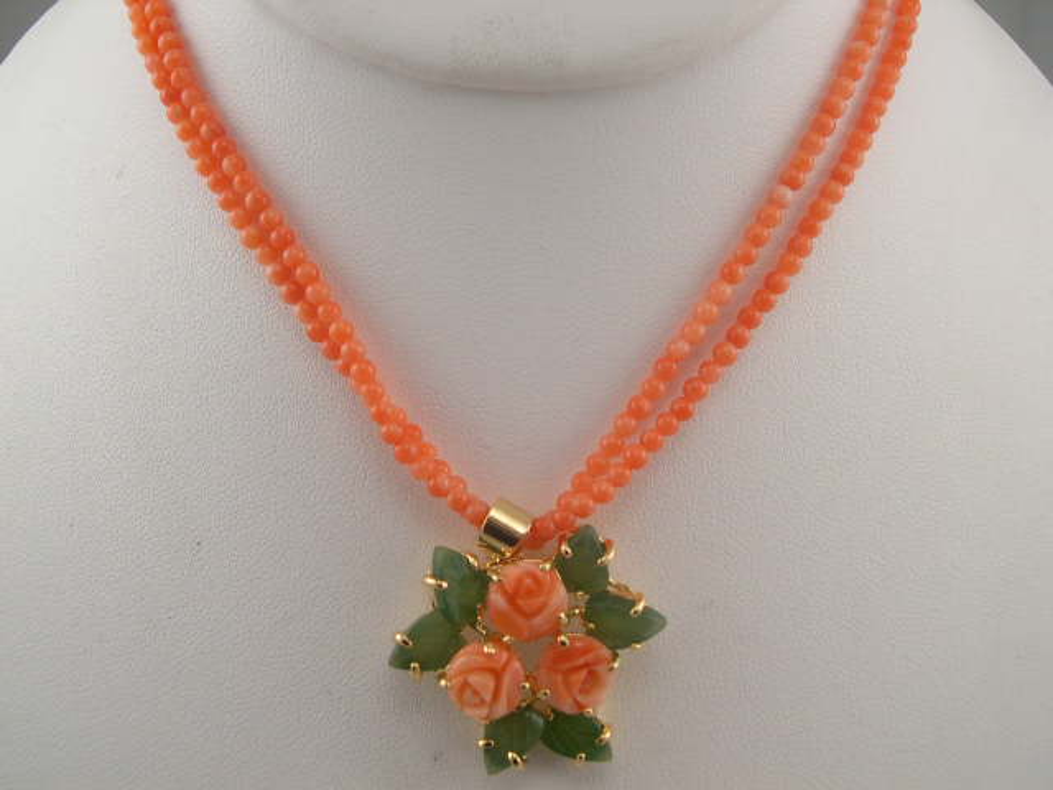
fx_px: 1156
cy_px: 395
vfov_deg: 37.7
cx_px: 526
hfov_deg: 49.0
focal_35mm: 38
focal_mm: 8
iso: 100
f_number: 7.6
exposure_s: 1/124
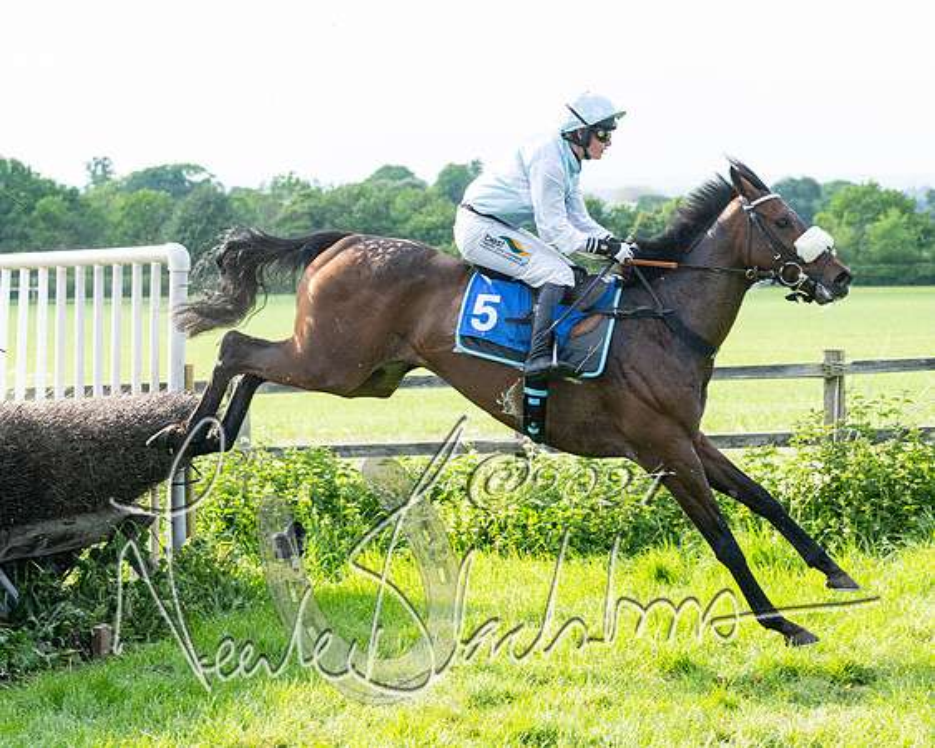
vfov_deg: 13.9
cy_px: 323
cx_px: 515
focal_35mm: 111
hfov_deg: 17.3
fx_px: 3070
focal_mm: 70
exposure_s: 1/1000
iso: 400
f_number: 5
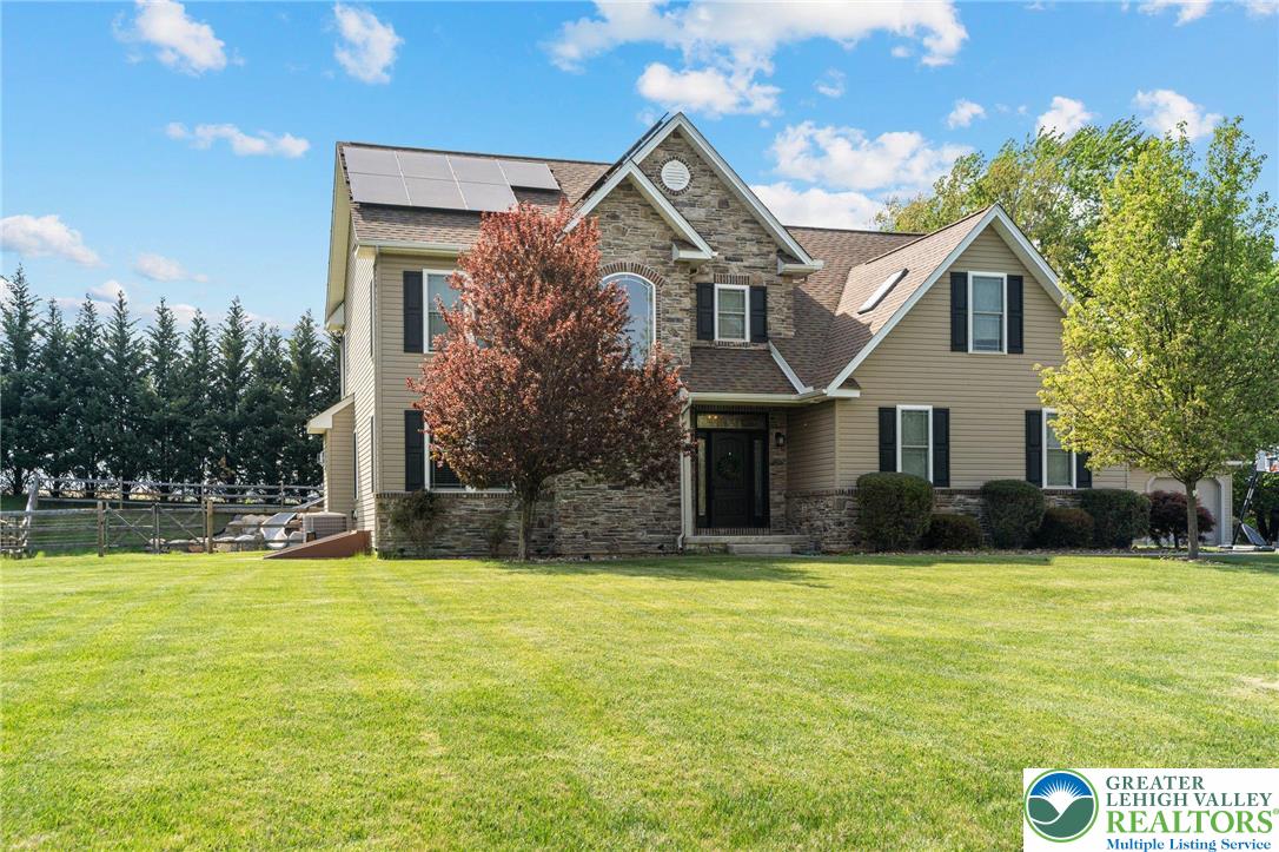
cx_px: 640
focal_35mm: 35
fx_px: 1243
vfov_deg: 37.8
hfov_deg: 54.5
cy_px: 426
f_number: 7.1
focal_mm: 35
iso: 160
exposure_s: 1/320
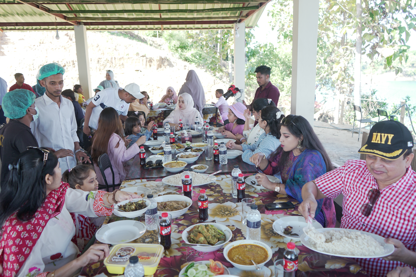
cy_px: 138
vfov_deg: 46.4
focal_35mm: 28
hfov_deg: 65.5
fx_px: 324
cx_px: 208
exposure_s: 1/125
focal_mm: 28
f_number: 4
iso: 400
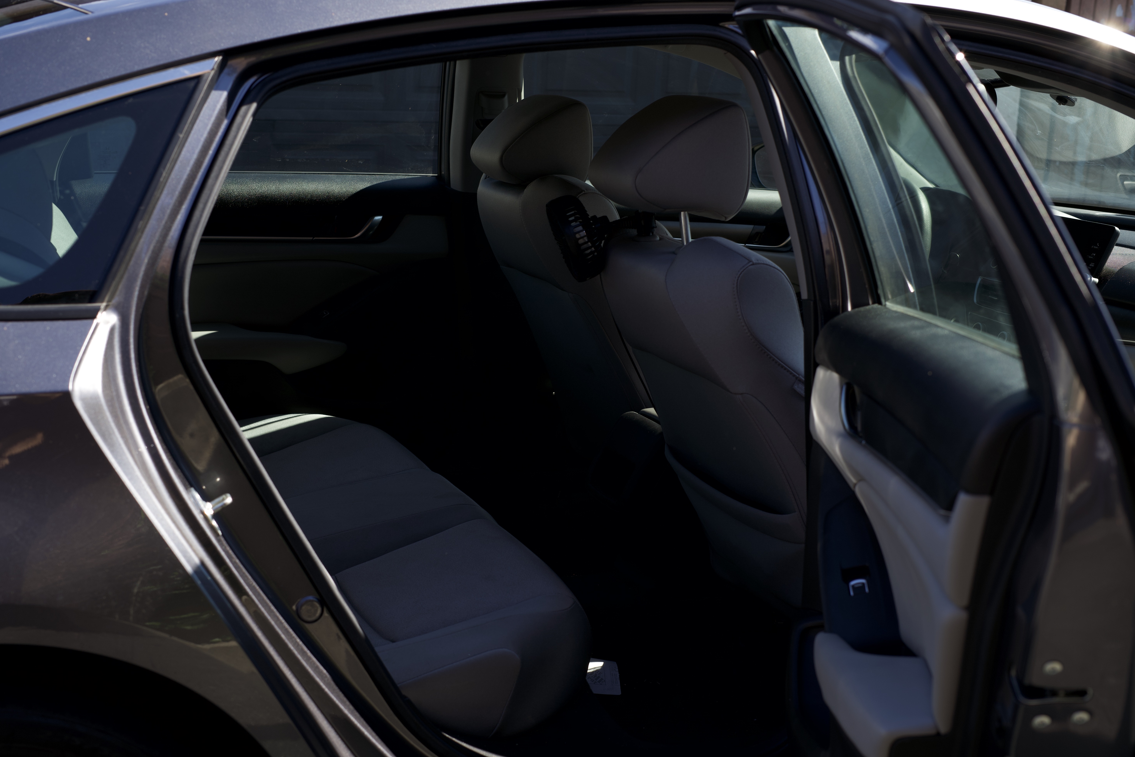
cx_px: 558
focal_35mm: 51
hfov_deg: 38.9
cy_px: 384
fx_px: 1608
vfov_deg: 26.5
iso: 100
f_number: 5.6
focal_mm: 50
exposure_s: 1/125
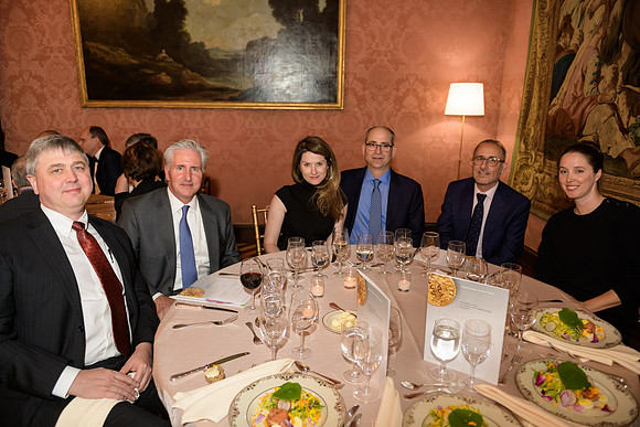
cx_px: 320
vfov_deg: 53.2
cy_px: 214
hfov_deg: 73.7
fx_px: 427
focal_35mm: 24
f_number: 3.2
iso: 1000
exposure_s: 1/125
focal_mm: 24
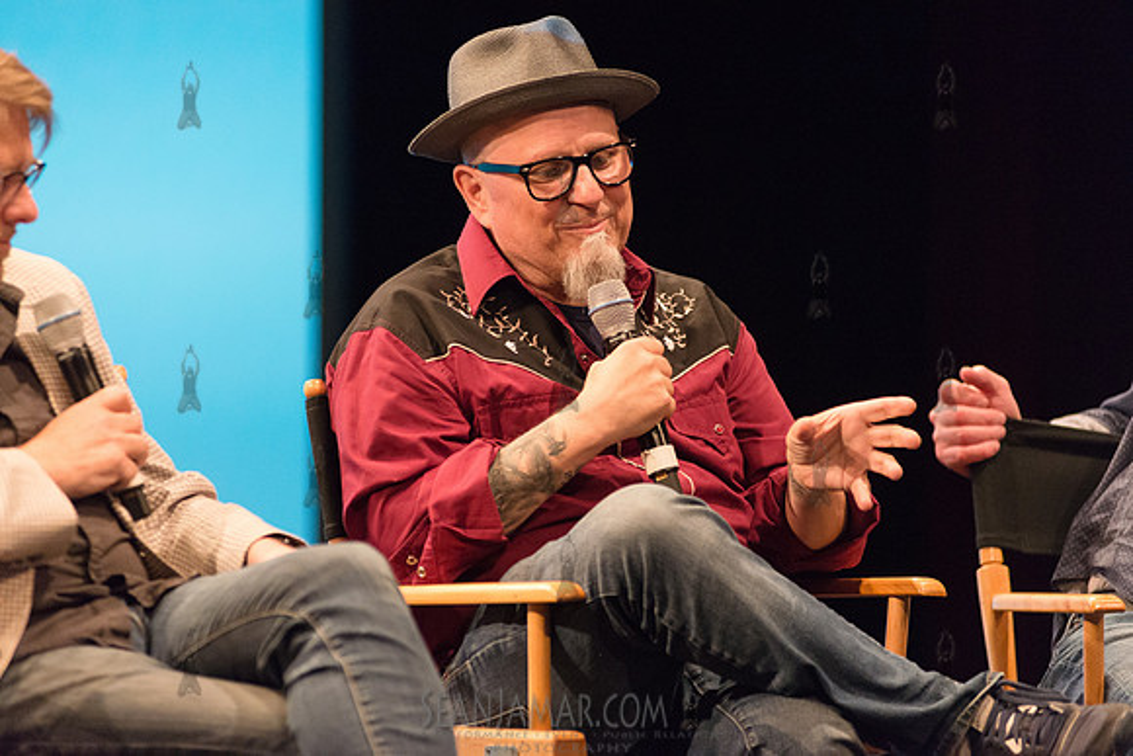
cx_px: 566
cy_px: 378
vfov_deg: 6.9
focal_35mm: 200
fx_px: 6296
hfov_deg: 10.3
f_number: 3.2
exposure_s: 1/200
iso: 4000
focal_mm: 200
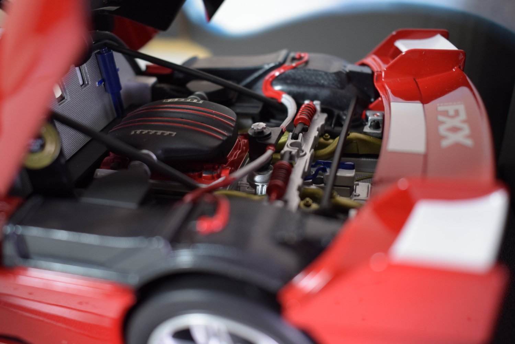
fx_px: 515
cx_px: 258
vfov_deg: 36.9
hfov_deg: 53.1
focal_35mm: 36
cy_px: 172
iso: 800
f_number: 3.8
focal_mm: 24
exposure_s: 1/50
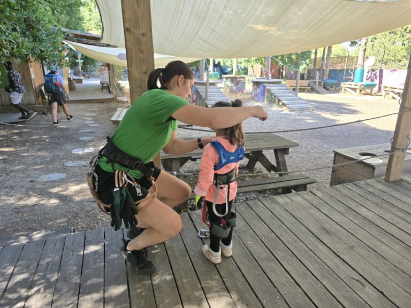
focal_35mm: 23
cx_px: 206
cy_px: 154
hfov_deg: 73.9
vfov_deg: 58.9
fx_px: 273
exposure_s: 1/180
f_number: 1.7
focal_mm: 6.3
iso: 64
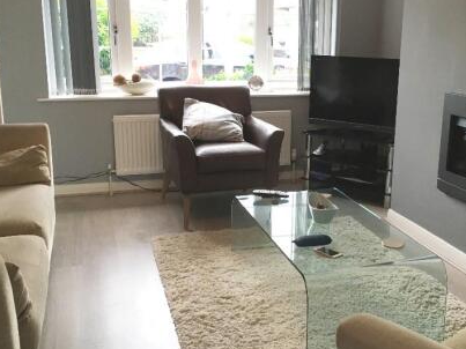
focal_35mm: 42
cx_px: 275
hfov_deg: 44.6
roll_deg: -0.2
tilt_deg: -14.4
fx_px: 565
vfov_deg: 34.3
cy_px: 155
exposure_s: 1/33
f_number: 2.2
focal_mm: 4.15
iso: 50
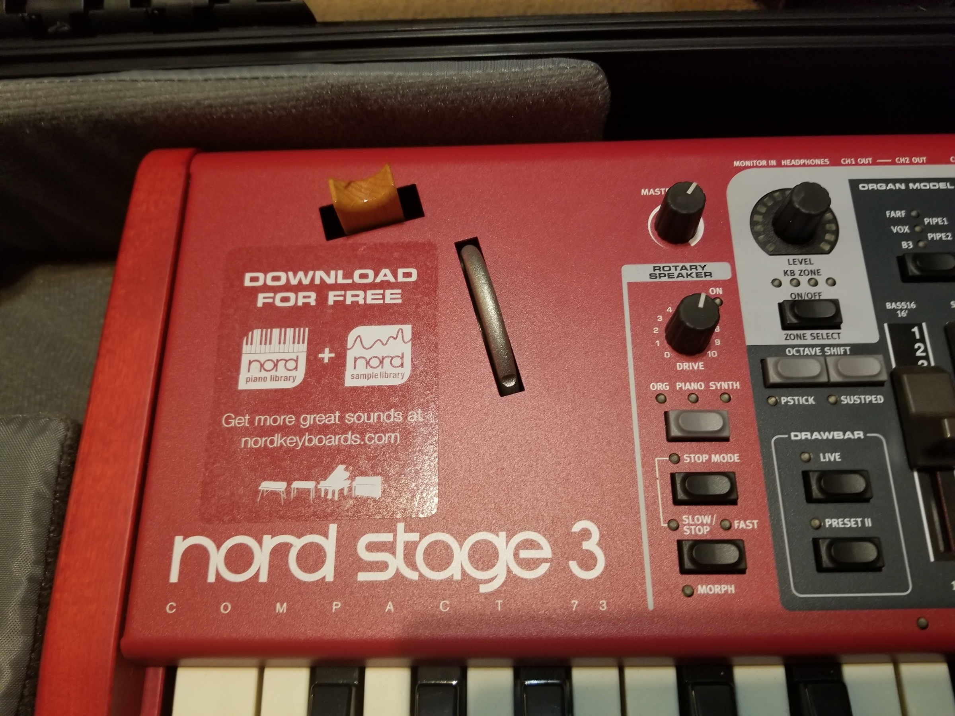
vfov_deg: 53.1
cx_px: 478
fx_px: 717
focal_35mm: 26
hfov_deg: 67.3
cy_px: 358
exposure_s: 1/13
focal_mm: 4.3
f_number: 1.7
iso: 250
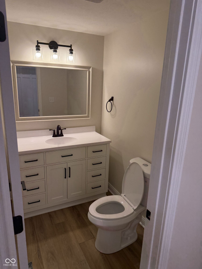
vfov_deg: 71.6
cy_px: 134
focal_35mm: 24
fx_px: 187
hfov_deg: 56.8
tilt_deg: -14.9
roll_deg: -3.2
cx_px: 101
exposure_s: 1/230
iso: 160
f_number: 1.78
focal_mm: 6.76
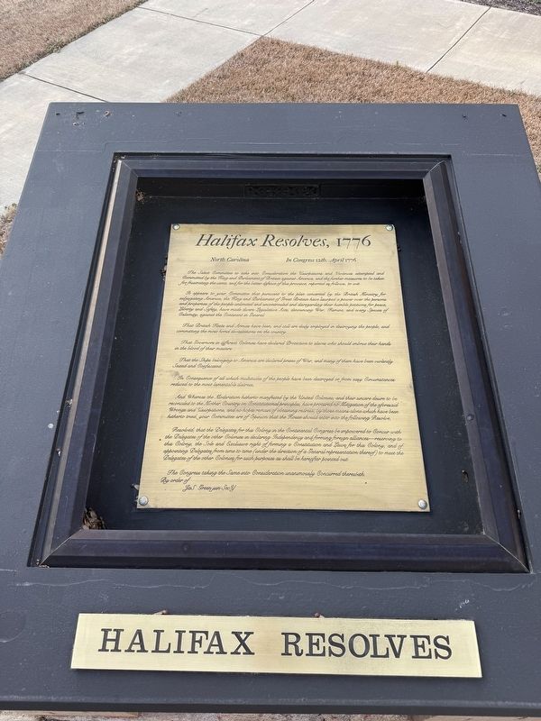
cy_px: 360
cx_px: 270
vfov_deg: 71.6
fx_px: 500
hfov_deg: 56.8
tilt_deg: -49.9
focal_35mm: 24
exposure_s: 1/805
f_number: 1.78
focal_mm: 6.76
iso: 80
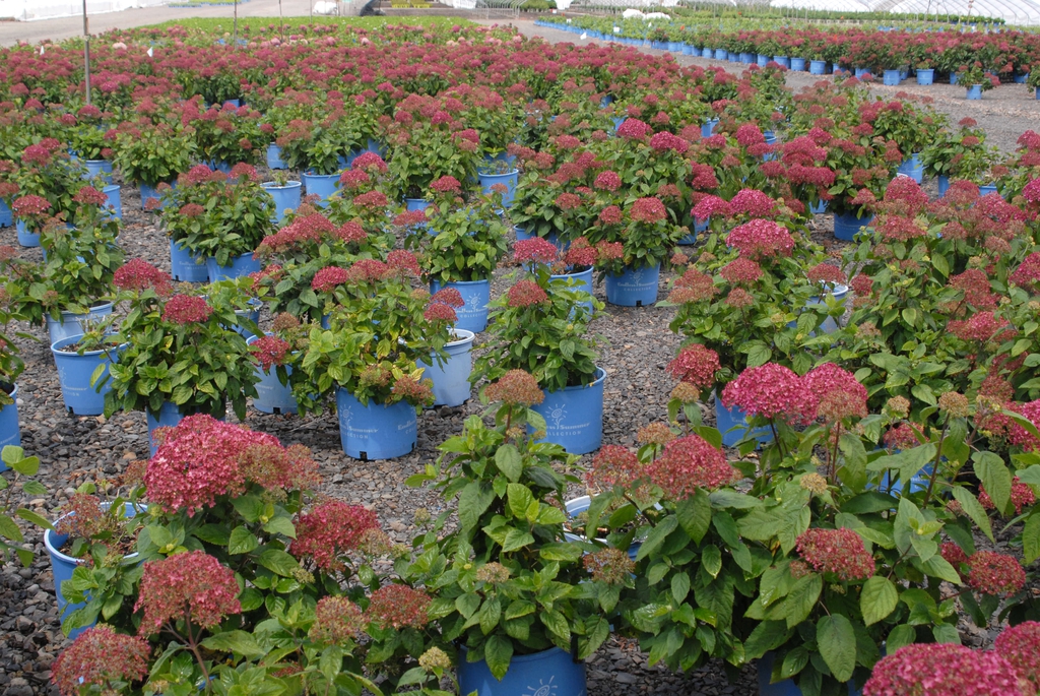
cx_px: 520
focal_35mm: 42
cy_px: 348
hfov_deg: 46.4
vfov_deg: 32.0
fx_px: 1215
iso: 400
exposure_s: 1/320
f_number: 9
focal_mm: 28
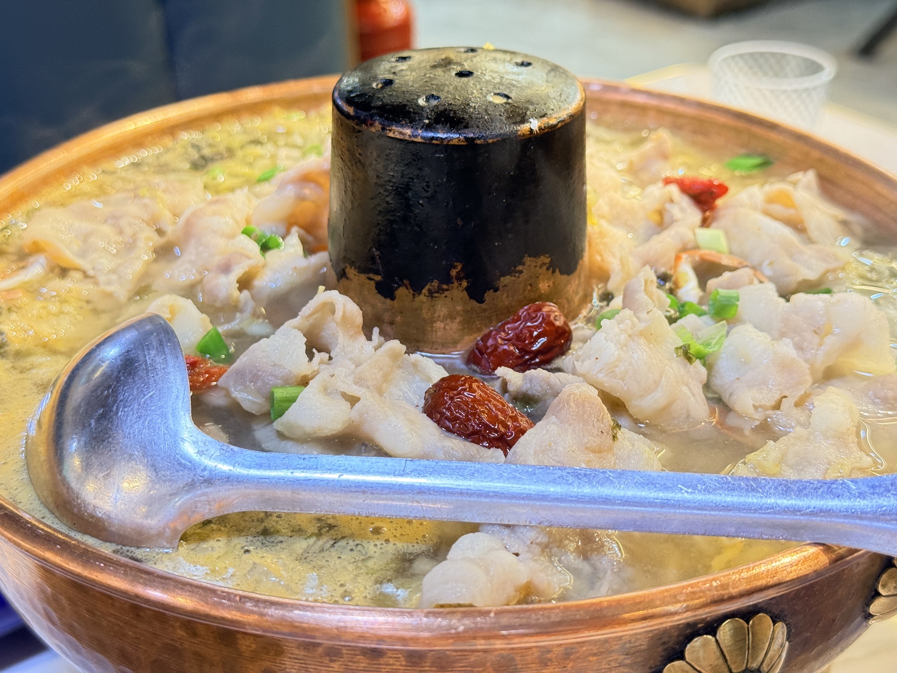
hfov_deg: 39.7
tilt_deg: -30.5
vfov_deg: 30.3
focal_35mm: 48
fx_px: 1244
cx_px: 448
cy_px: 336
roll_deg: -0.3
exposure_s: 1/33
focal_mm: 6.76
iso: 250
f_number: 1.78
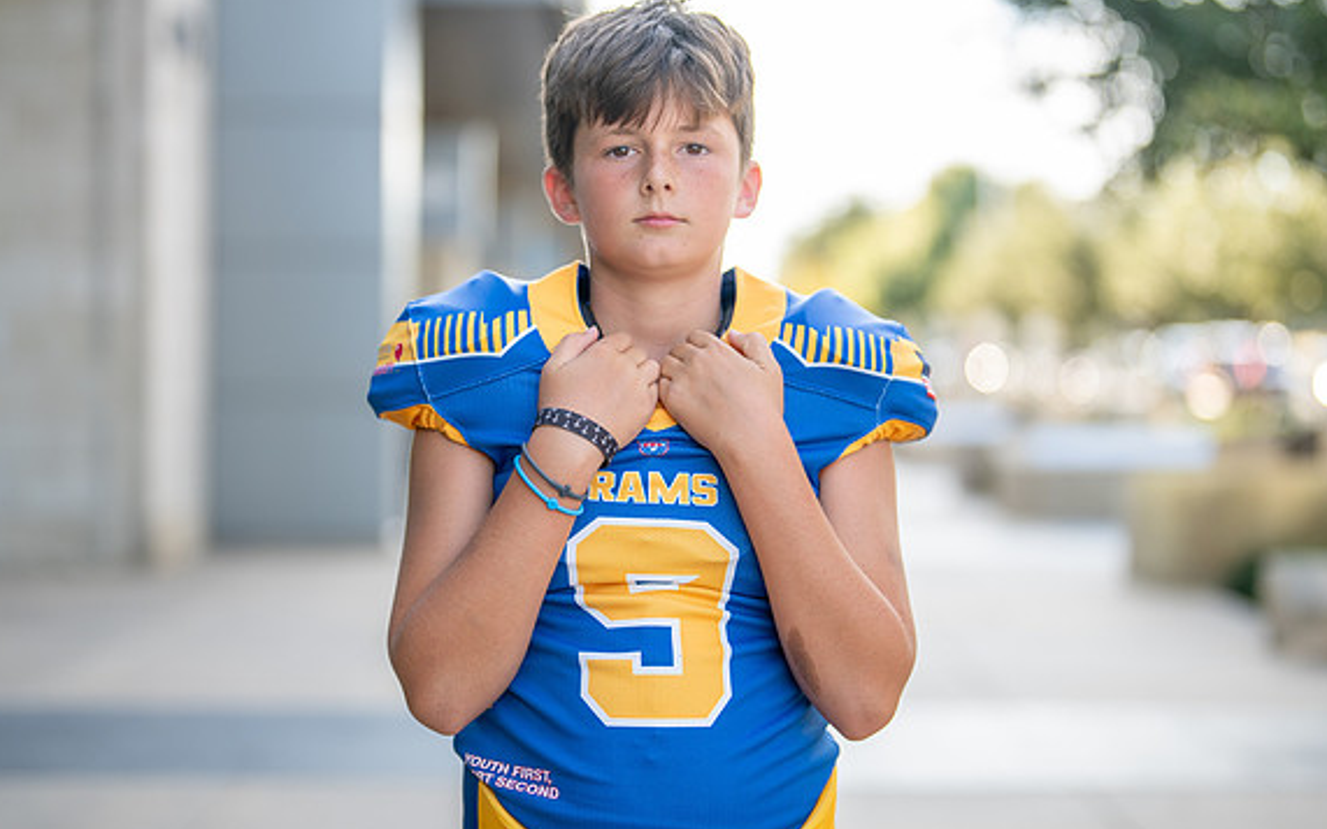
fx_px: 2351
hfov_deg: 31.5
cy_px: 378
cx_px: 678
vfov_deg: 20.0
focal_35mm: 65
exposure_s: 1/1600
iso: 125
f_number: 1.2
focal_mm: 50
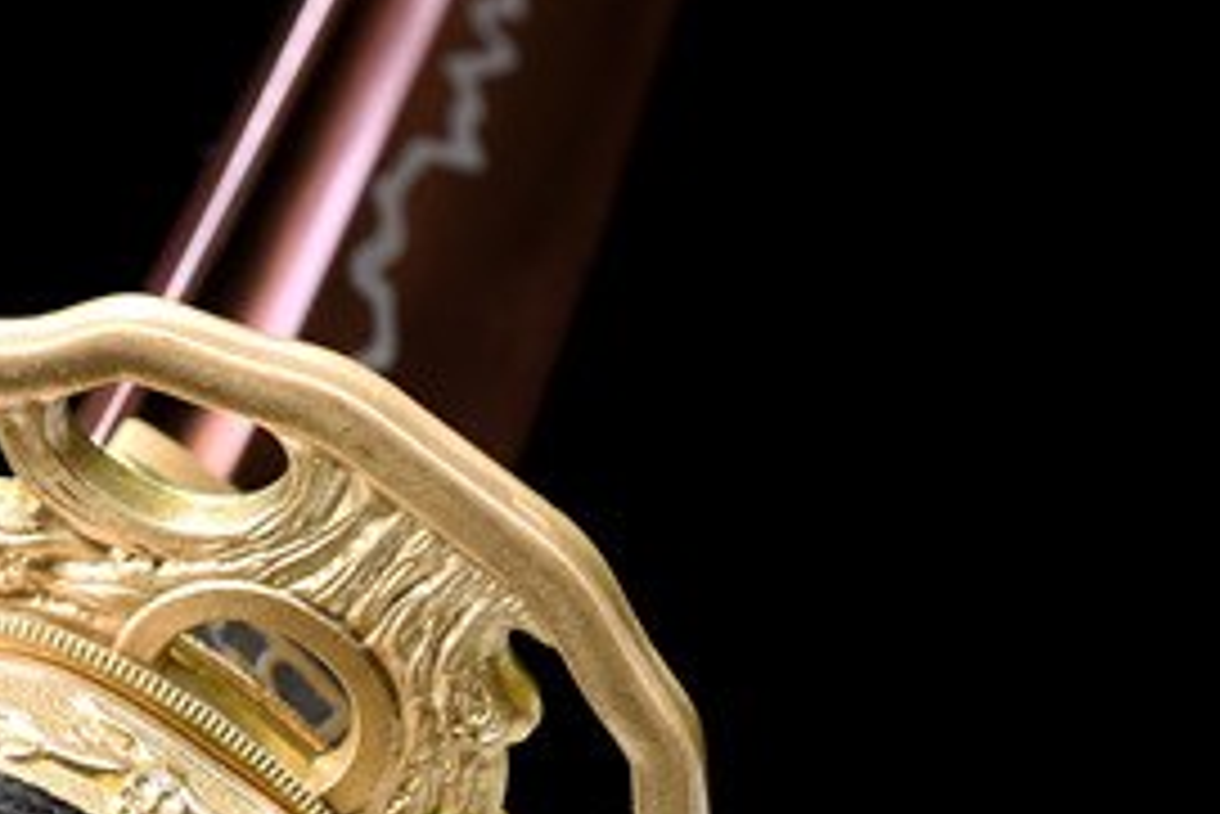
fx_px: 5628
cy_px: 733
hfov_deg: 12.2
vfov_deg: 8.3
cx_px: -63
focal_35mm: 166
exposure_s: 1/160
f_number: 8
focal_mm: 60
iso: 50
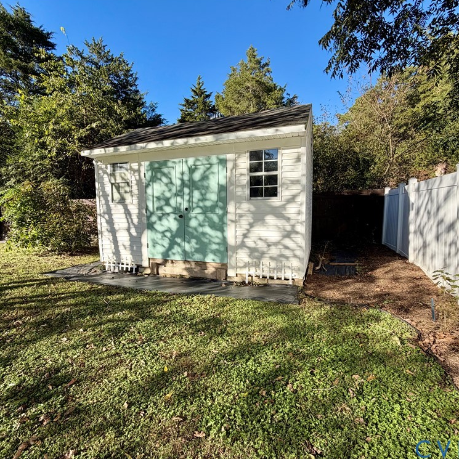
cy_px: 229
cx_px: 226
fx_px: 255
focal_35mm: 17
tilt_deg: -5.3
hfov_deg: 84.0
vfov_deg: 84.0
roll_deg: +1.1
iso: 40
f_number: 2.2
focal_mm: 2.22
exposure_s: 1/686
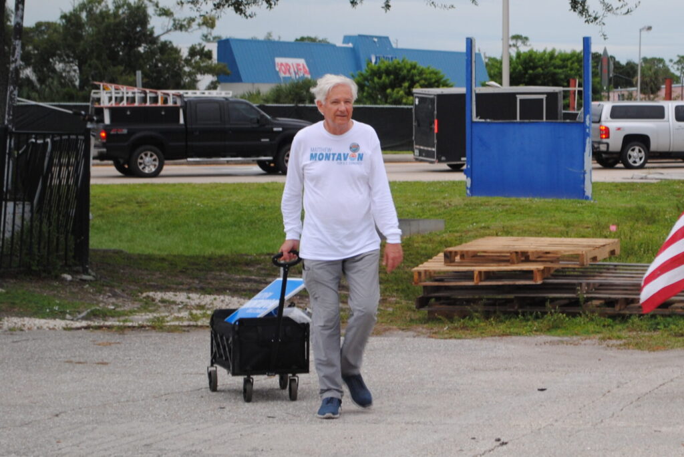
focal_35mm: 72
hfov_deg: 28.1
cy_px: 228
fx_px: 1369
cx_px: 342
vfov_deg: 19.0
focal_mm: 48
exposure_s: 1/50
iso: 200
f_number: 5.6
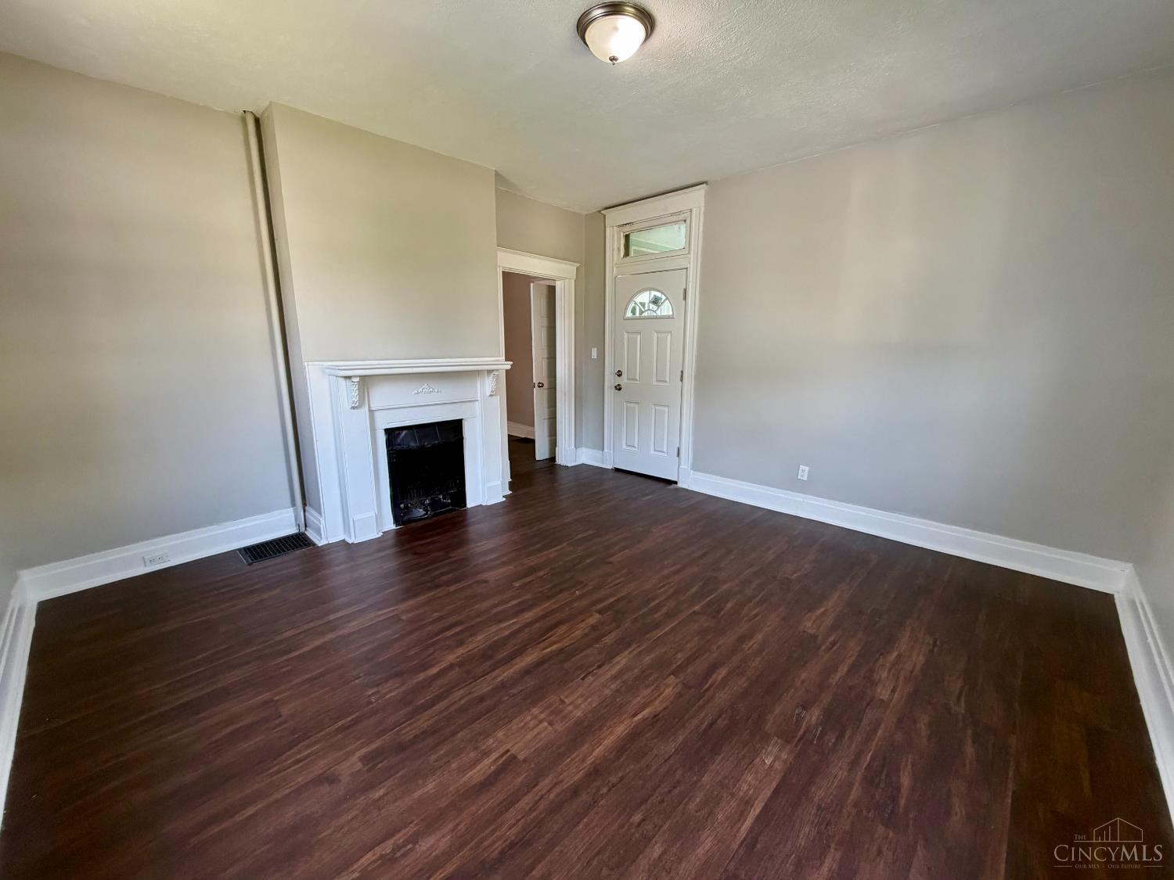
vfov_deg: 85.7
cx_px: 587
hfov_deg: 102.1
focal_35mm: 14
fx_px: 475
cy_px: 440
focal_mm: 2.22
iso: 250
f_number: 2.2
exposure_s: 1/120
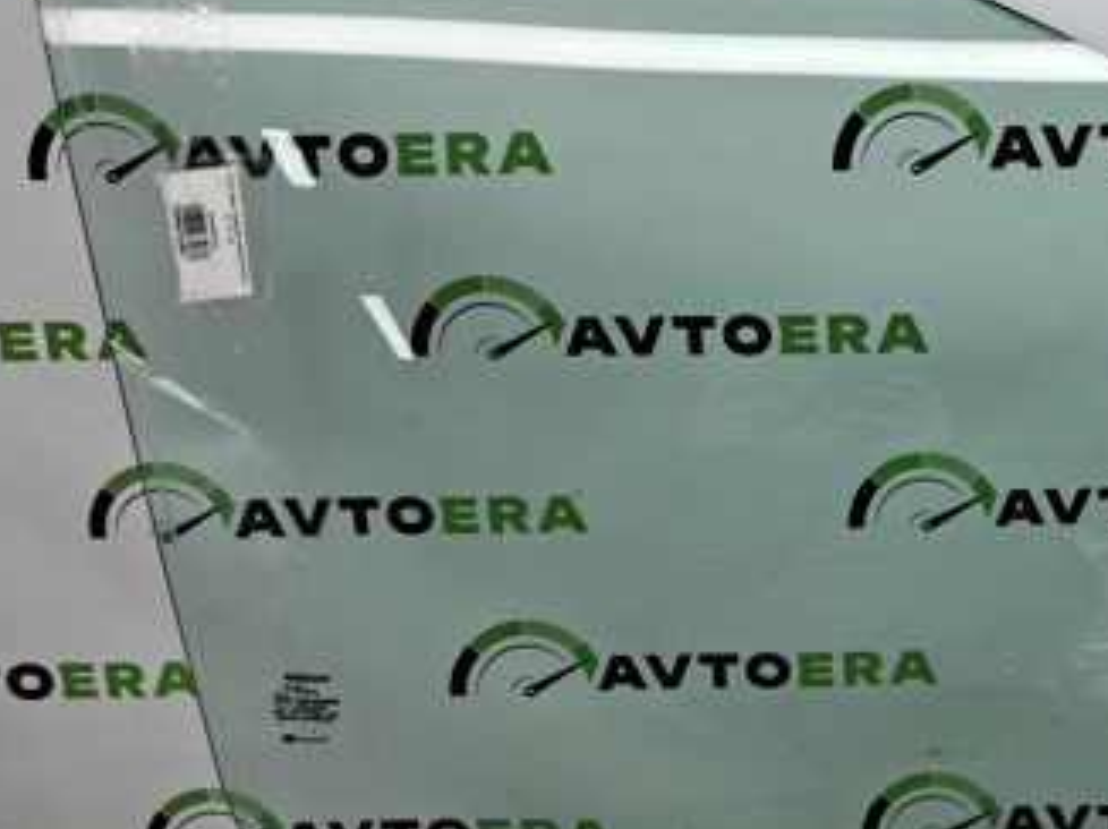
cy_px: 488
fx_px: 1695
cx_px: 996
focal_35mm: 53
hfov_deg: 34.2
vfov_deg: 27.4
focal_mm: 4
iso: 50
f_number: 1.8
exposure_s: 1/100
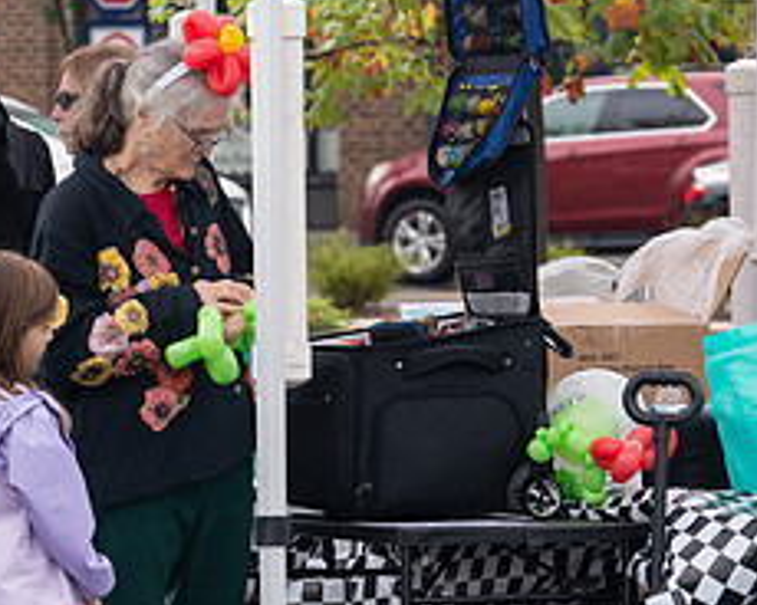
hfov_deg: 5.9
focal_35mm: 328
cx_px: 171
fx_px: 7349
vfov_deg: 4.7
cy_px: 383
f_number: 8
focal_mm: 135
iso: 400
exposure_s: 1/640
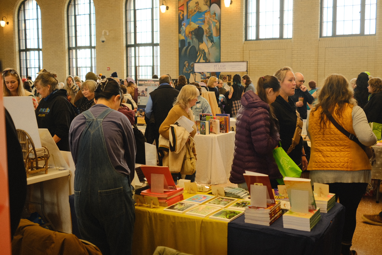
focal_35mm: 41
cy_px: 128
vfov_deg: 32.6
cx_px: 191
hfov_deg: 47.4
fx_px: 435
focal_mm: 27
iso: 320
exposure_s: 1/40
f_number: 2.8
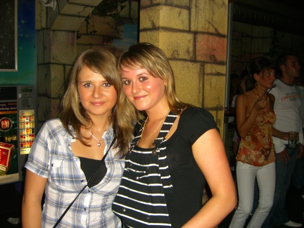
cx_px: 152
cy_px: 114
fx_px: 334
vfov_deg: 37.7
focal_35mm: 38
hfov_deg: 49.0
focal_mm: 7.9
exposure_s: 1/60
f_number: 2.8
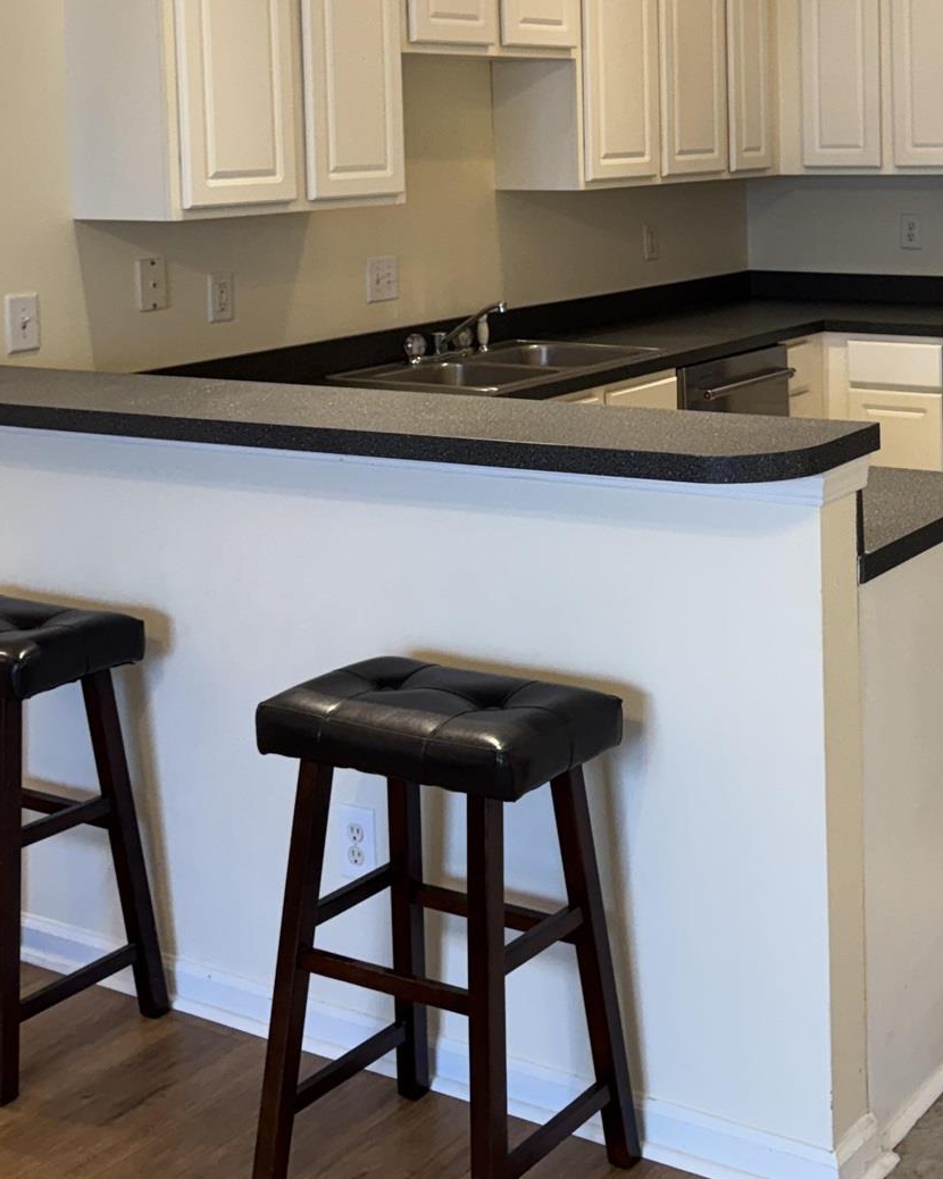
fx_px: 1815
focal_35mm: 52
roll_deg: +1.3
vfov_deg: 34.7
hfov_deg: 28.6
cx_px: 731
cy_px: 209
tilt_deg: -3.0
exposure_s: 1/120
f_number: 1.78
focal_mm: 6.76
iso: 200
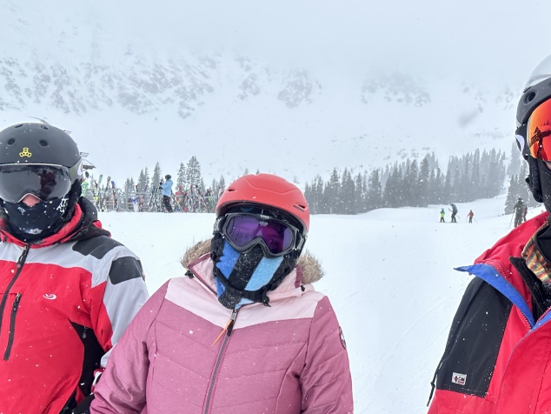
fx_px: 462
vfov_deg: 48.2
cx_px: 344
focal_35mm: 29
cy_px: 223
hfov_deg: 60.8
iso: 25
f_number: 1.9
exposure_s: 1/684
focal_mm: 2.69
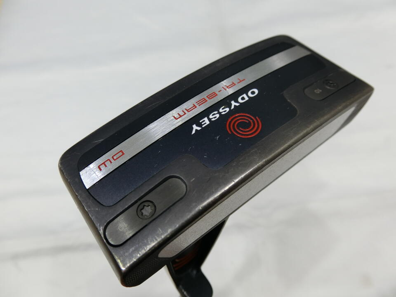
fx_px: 286
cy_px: 148
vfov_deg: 54.9
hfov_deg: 69.4
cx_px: 198
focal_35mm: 25
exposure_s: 1/125
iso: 160
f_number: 2.8
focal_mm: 5.4
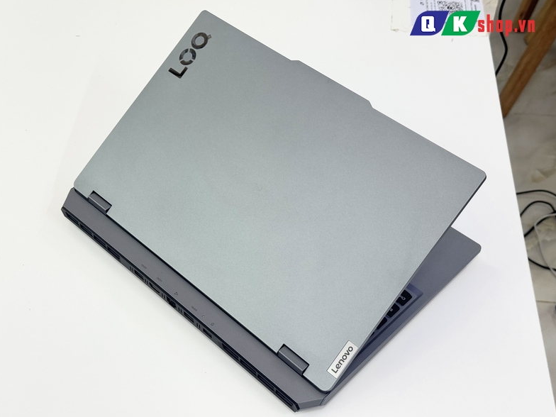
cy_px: 211
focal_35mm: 49
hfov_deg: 38.9
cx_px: 274
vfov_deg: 29.7
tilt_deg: -48.9
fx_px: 787
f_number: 1.78
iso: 80
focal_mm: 6.76
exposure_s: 1/121
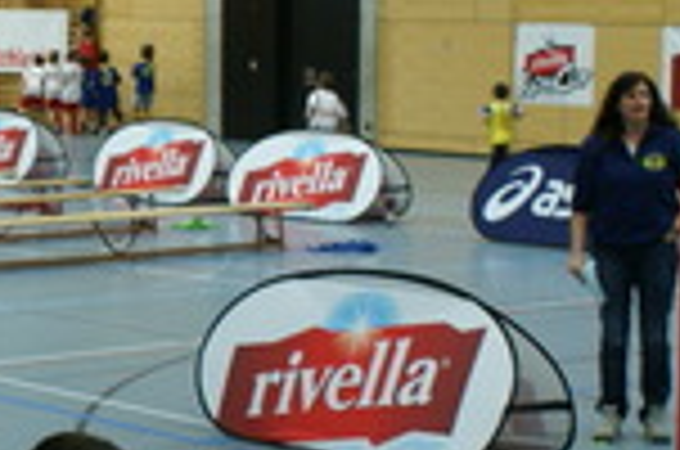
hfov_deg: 15.4
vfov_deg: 10.6
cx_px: -108
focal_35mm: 129
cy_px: 225
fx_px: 2432
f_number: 4.5
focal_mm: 24
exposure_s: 1/30
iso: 400
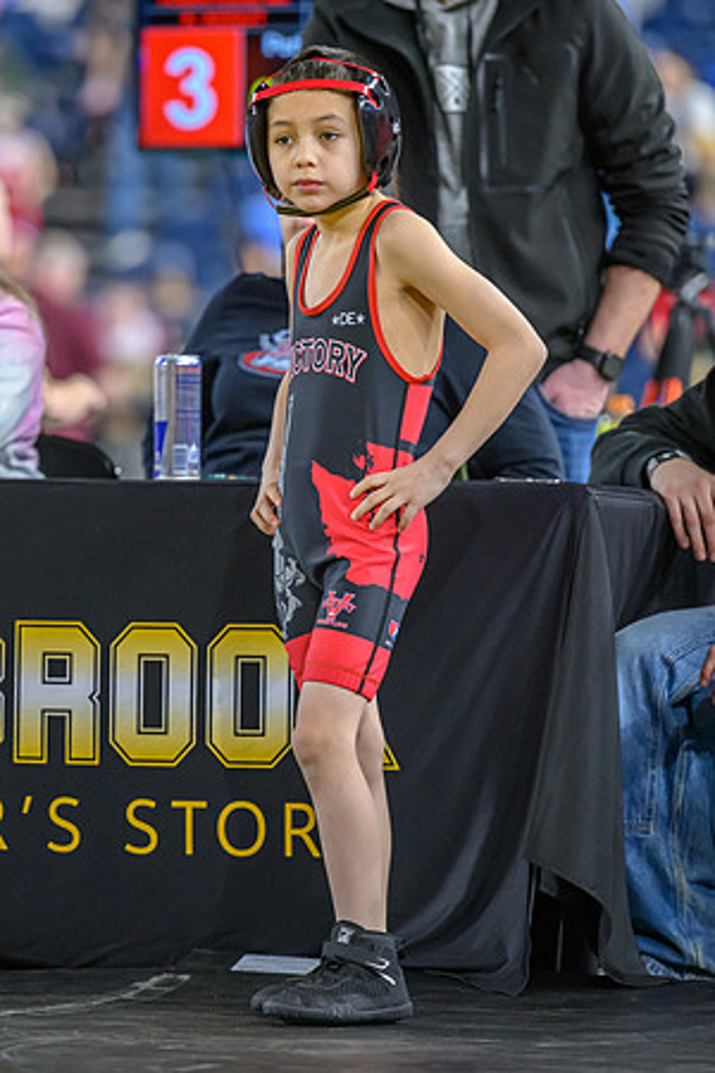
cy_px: 501
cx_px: 206
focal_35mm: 322
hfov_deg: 4.3
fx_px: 9599
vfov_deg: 6.4
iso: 4000
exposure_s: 1/640
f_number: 2.8
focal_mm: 185
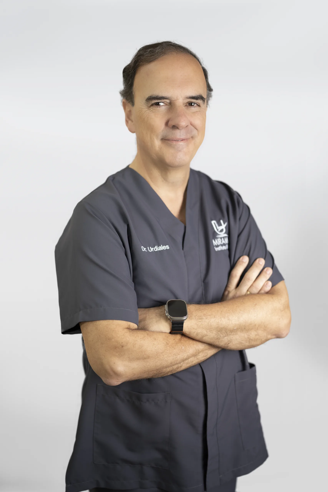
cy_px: 246
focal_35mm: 35
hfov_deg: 37.9
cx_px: 164
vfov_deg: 54.4
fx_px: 478
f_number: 1.4
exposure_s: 1/100
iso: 50
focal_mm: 35
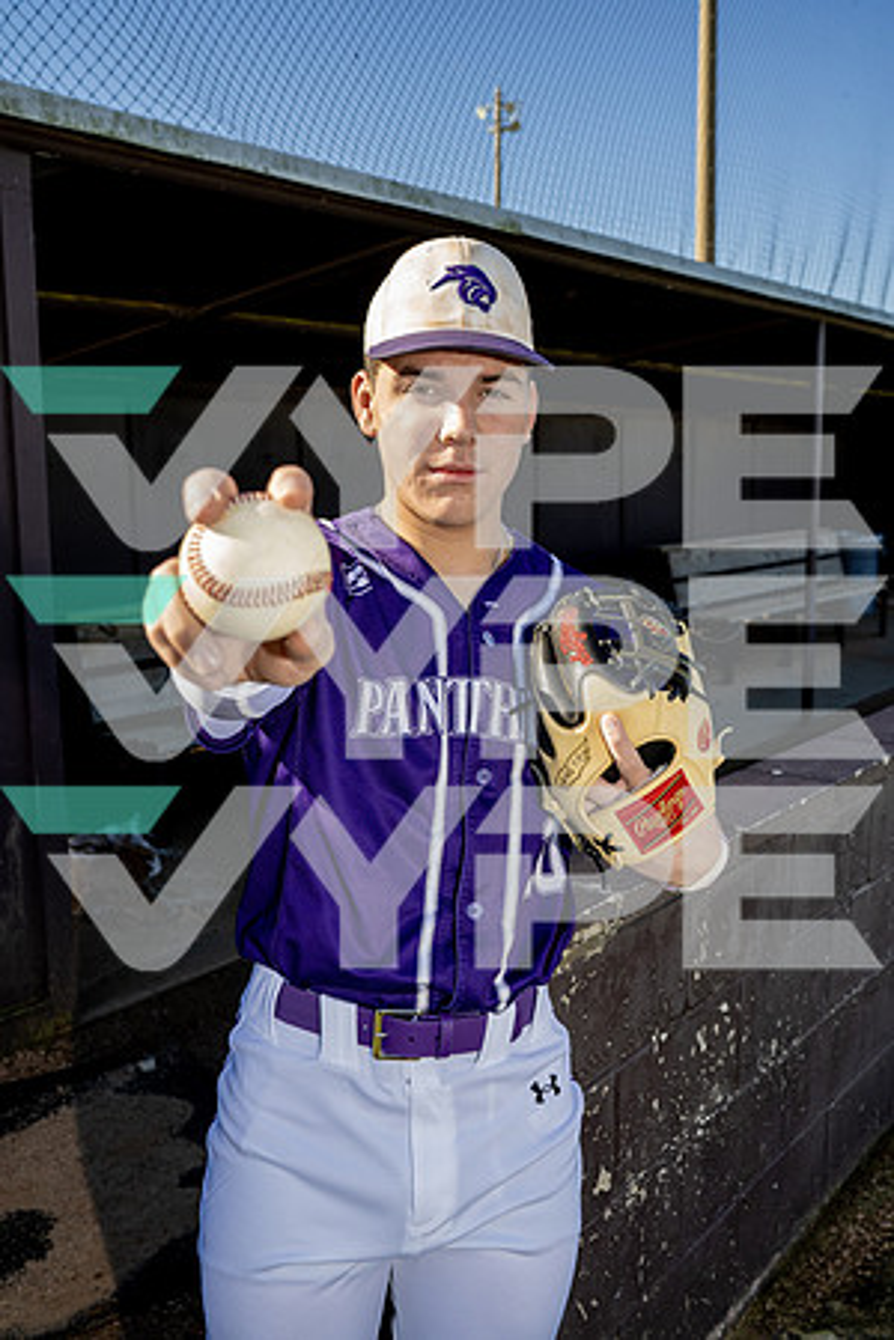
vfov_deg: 54.4
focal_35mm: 35
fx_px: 1304
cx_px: 447
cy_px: 670
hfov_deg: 37.9
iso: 80
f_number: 5.6
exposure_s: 1/250
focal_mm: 35
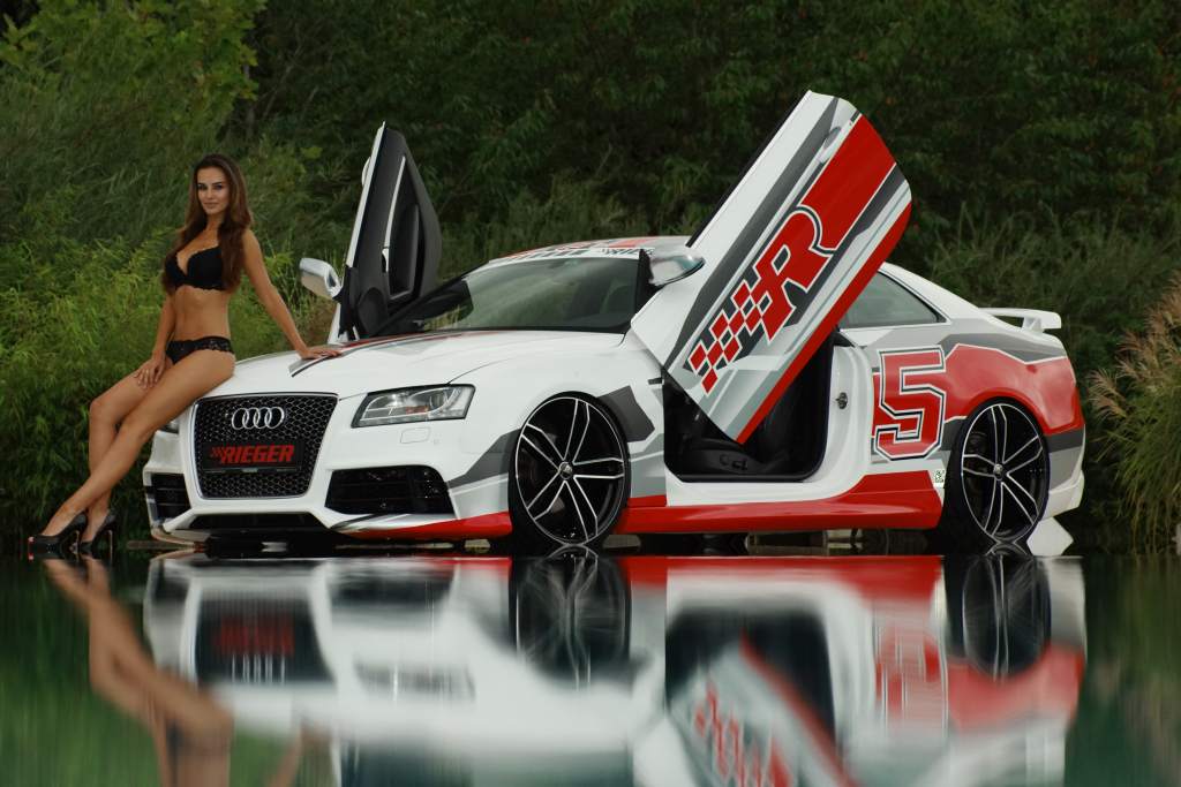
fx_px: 6890
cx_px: 590
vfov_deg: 6.5
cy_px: 394
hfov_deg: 9.8
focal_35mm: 210
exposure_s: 1/160
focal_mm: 140
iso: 800
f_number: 7.1
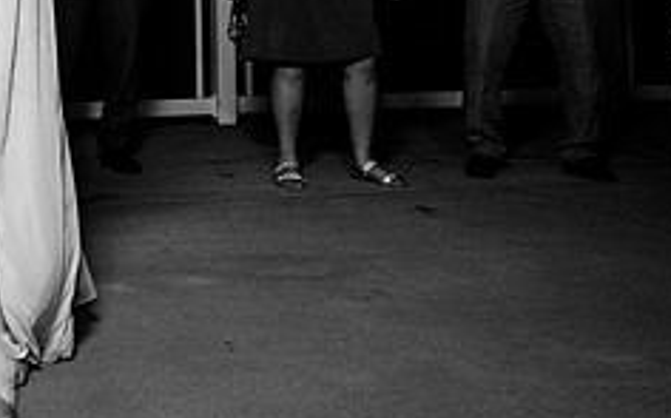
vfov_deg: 18.6
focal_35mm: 67
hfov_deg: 28.1
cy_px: -55
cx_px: -54
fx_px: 1224
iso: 2000
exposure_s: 1/100
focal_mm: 22
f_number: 5.6
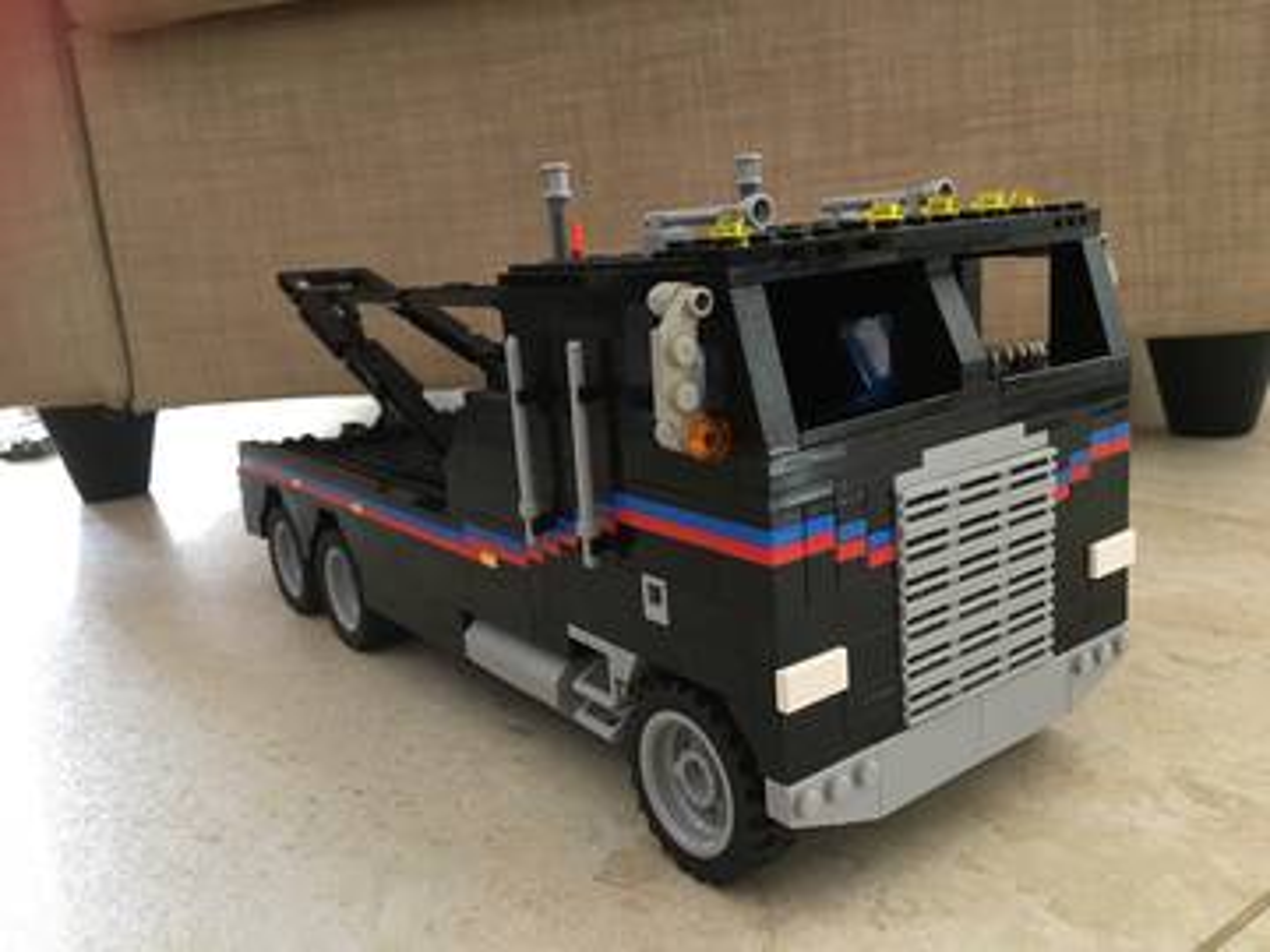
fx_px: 1064
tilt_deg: -12.4
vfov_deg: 48.2
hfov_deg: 61.7
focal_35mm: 29
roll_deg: +4.6
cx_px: 635
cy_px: 476
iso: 200
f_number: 2.2
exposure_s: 1/20
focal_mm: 4.15
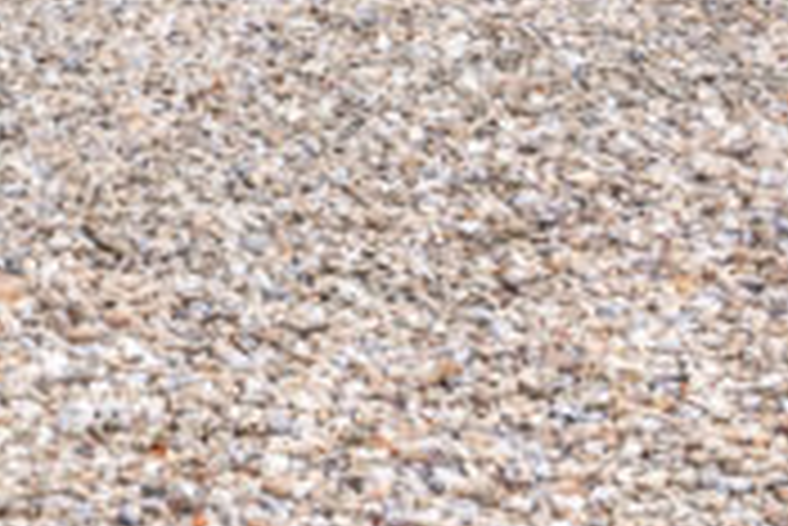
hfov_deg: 10.5
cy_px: -1009
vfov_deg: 7.0
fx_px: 3899
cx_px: -833
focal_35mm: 178
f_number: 8
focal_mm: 30
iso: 100
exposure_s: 1/25
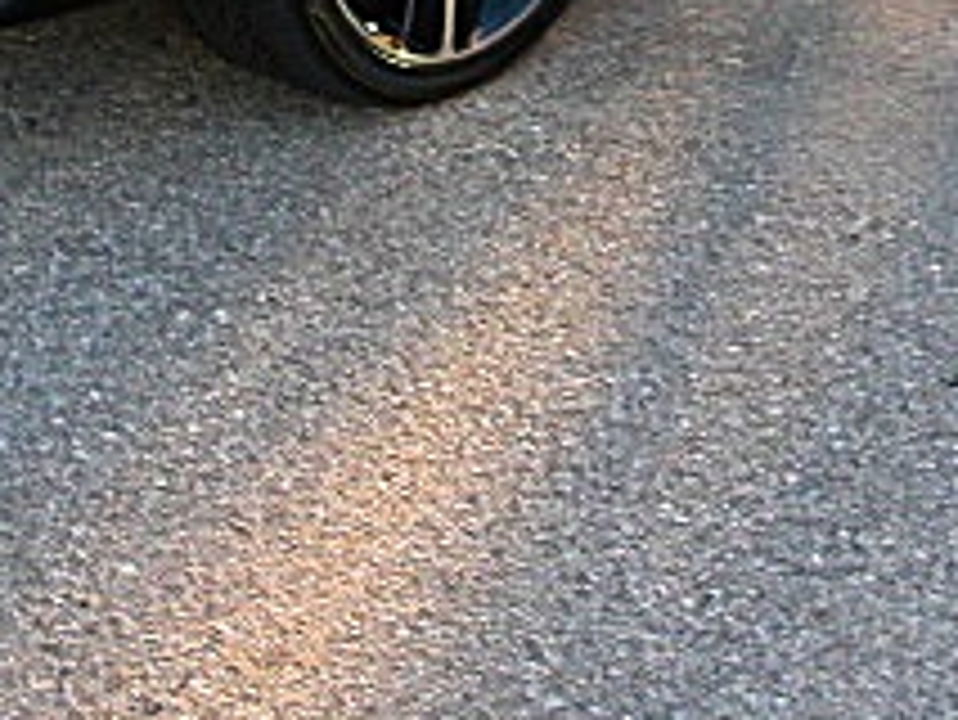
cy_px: -306
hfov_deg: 18.2
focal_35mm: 108
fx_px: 2991
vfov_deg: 13.1
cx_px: 490
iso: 100
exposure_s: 1/125
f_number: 2.8
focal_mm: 6.3
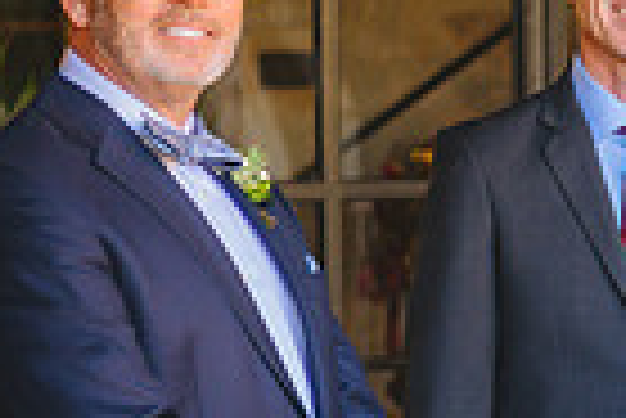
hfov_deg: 8.8
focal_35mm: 229
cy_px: 279
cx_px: 923
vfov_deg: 6.0
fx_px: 3986
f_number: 2.8
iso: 500
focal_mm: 55
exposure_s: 1/320
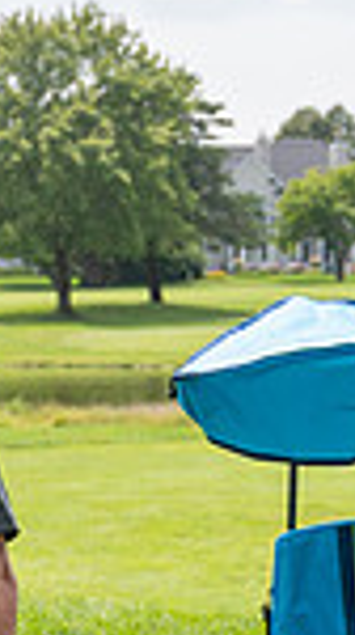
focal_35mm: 167
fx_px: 2804
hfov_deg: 7.1
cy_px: 552
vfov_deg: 12.8
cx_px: -258
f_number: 5
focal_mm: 41
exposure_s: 1/1000
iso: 250
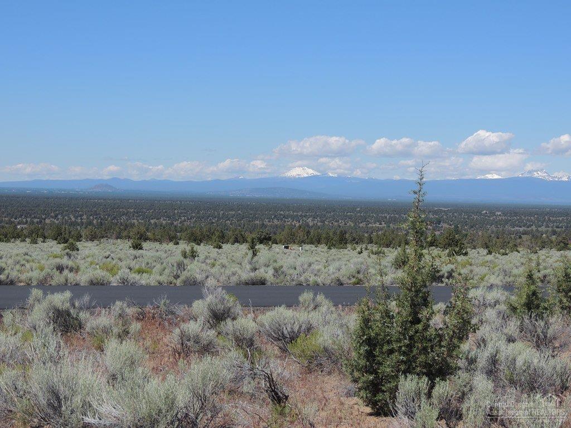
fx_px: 1155
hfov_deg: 27.8
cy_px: 214
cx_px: 286
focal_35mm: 70
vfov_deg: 21.0
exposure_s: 1/1000
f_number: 3.9
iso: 100
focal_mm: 12.4
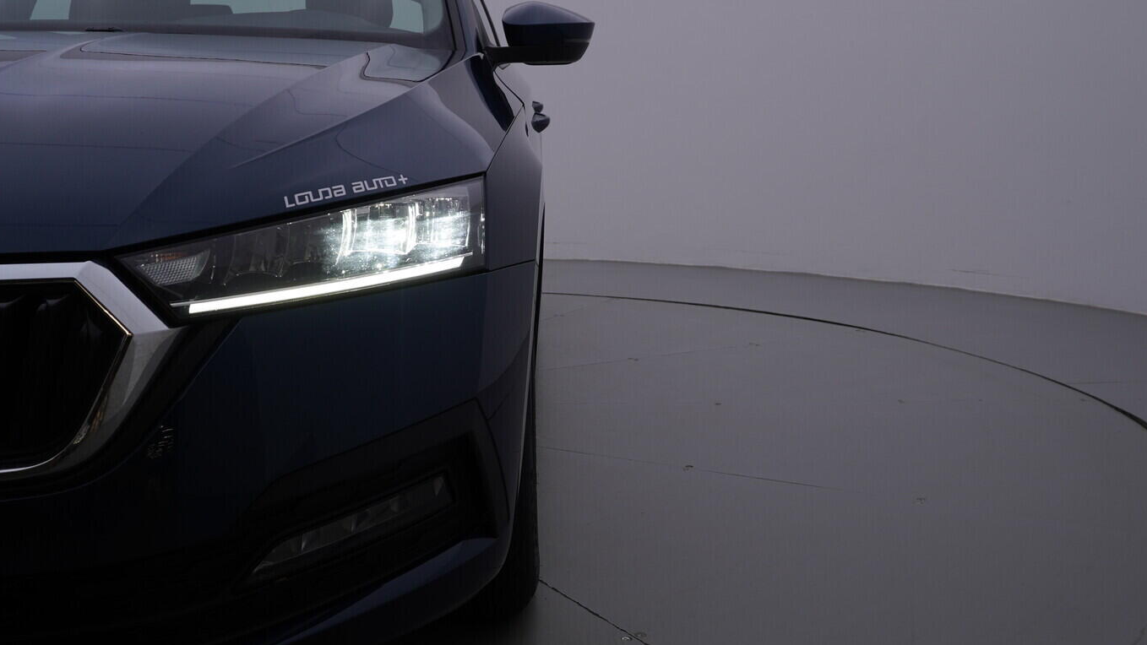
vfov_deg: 29.7
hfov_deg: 50.5
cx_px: 560
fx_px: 1217
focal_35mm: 40
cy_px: 290
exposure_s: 1/160
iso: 125
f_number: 5.6
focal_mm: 24
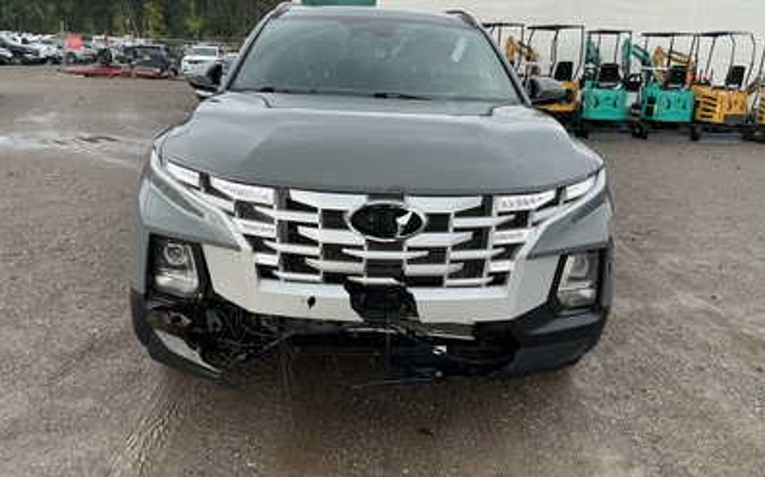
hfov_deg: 62.9
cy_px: 212
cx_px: 384
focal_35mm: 30
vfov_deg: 41.7
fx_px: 625
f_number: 1.8
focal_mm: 3
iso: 20
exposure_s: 1/172
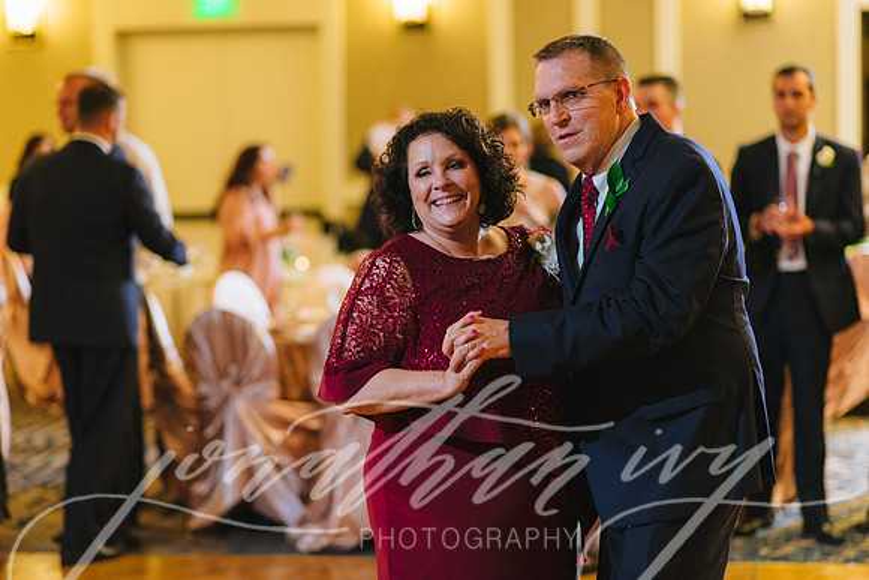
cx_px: 434
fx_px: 2052
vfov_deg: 16.1
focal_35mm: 85
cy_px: 290
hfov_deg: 23.9
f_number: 2.2
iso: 1600
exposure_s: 1/160
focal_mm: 85
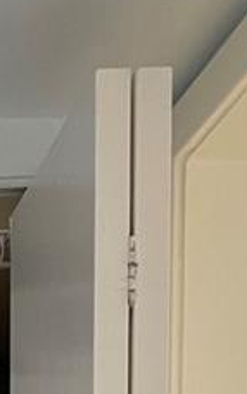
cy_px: 959
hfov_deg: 8.6
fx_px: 1558
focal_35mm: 145
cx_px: -237
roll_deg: +0.7
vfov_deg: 11.7
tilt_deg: -8.3
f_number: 1.6
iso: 160
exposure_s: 1/60
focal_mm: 4.2
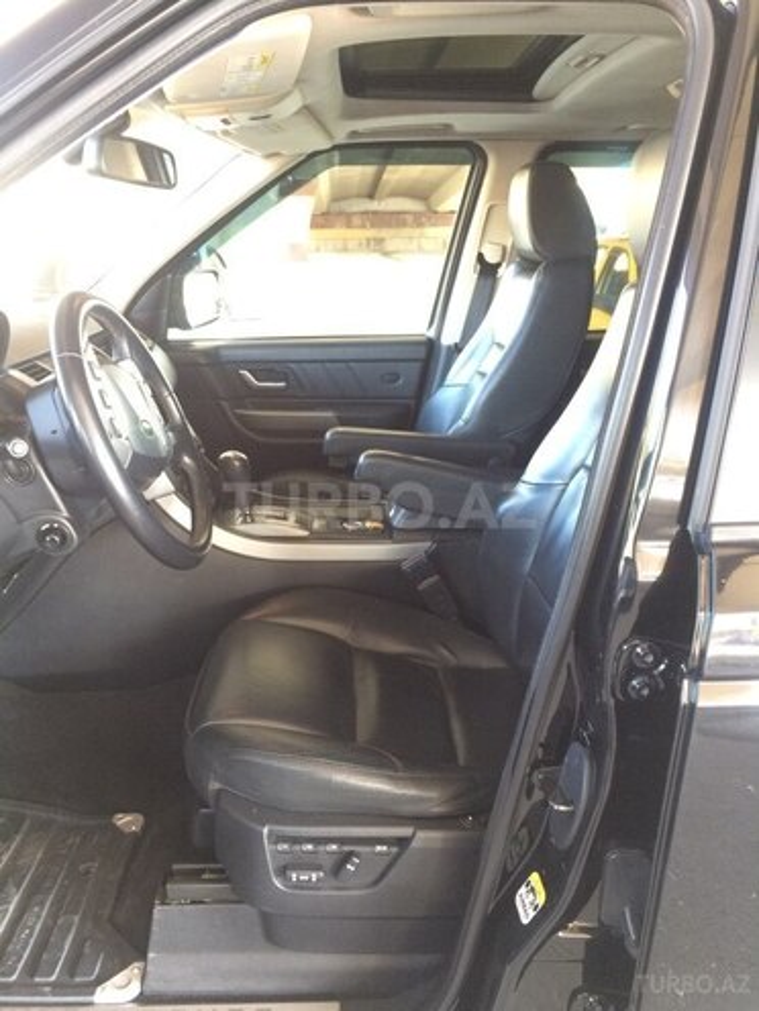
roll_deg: +0.7
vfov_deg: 61.7
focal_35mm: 29
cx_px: 380
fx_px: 848
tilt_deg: -16.3
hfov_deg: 48.2
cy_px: 506
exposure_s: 1/33
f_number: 2.2
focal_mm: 4.15
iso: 160
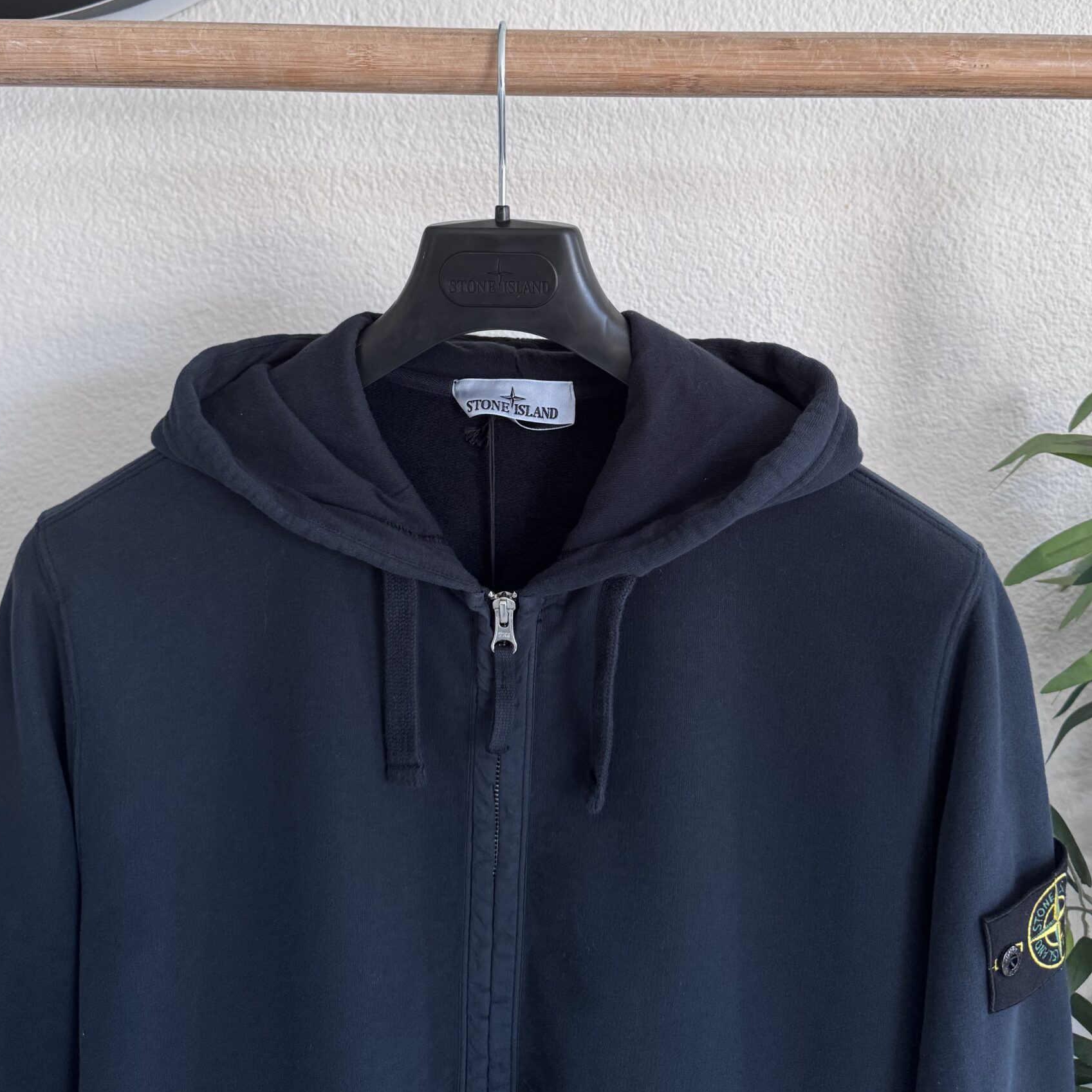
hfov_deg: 51.1
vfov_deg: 49.9
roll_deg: -0.6
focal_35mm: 32
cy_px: 338
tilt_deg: -4.2
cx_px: 557
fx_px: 1142
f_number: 1.78
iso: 200
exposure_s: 1/83
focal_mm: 6.76
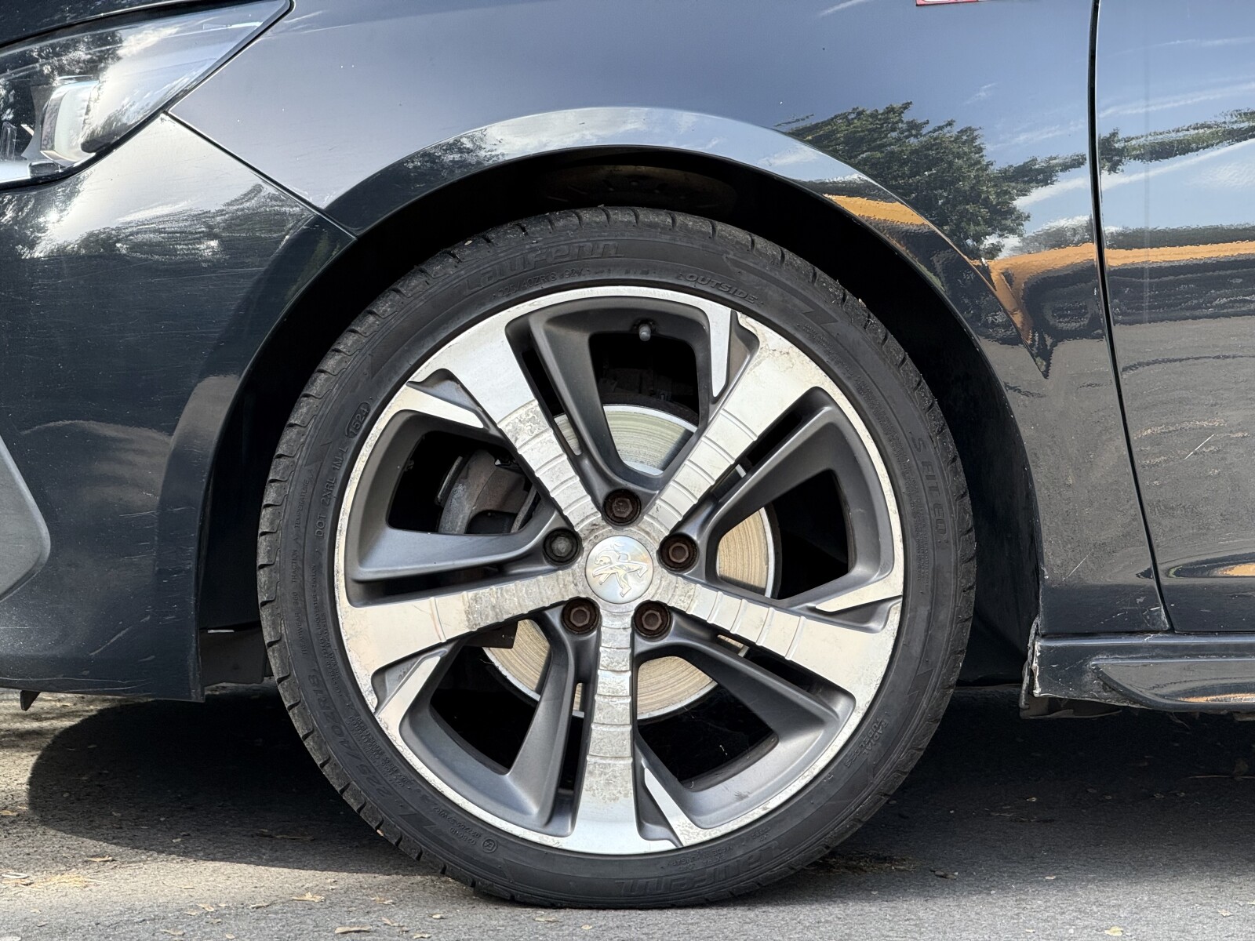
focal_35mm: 120
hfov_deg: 16.4
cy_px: 470
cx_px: 628
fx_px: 4351
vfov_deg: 12.3
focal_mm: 15.66
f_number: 2.8
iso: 64
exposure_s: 1/123
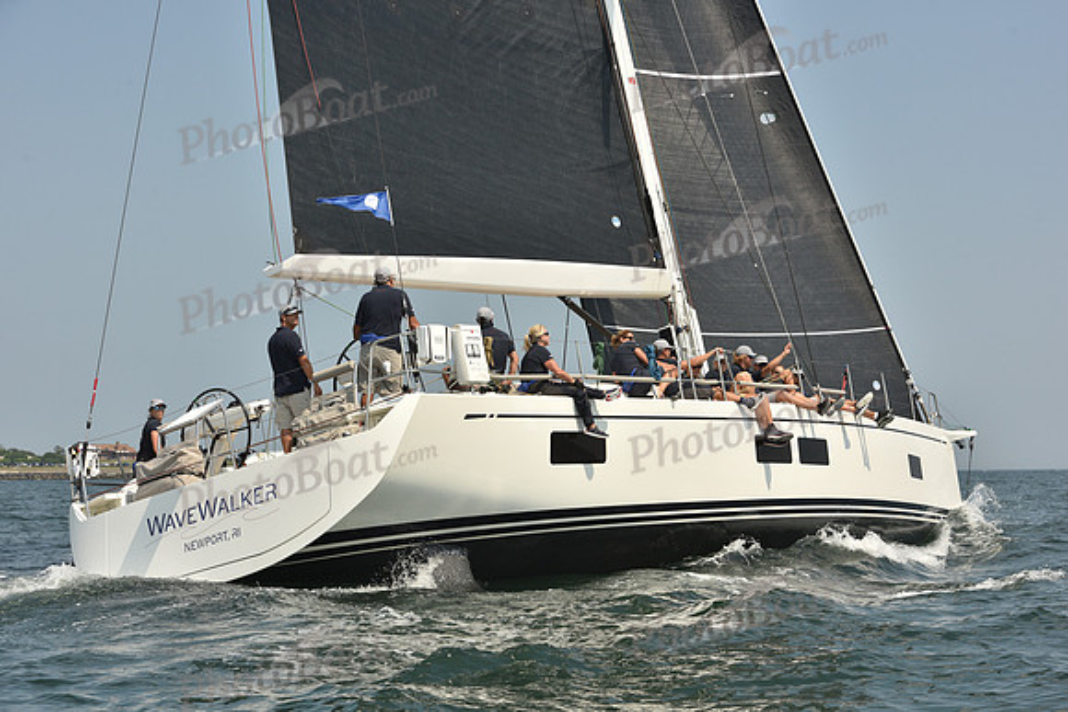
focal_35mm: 70
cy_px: 356
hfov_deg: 28.8
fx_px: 2077
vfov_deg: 19.5
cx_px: 534
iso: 250
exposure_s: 1/800
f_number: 10
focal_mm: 70
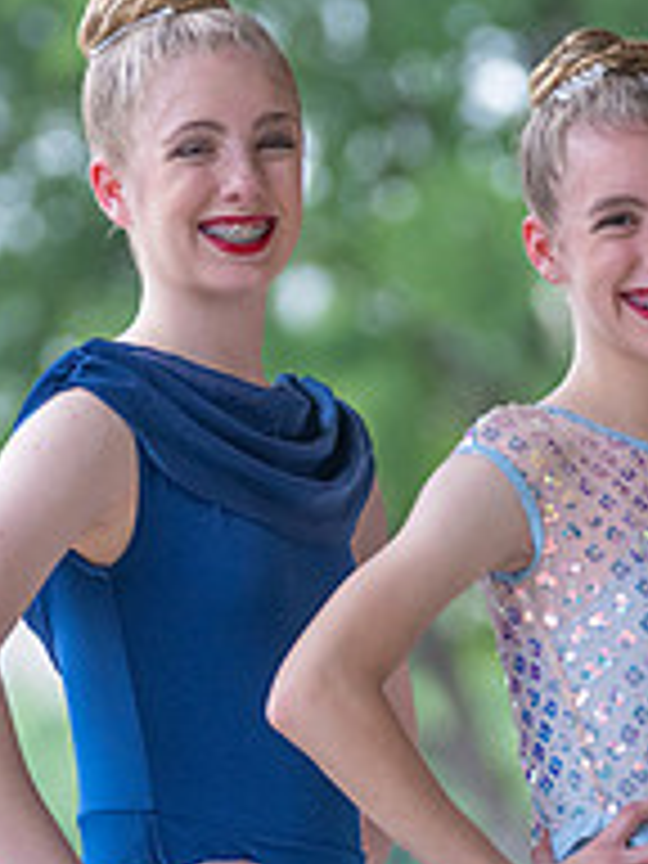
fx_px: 9809
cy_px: 533
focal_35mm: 393
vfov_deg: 5.0
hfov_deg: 3.8
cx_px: 423
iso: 800
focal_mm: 132
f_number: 2.8
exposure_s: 1/320
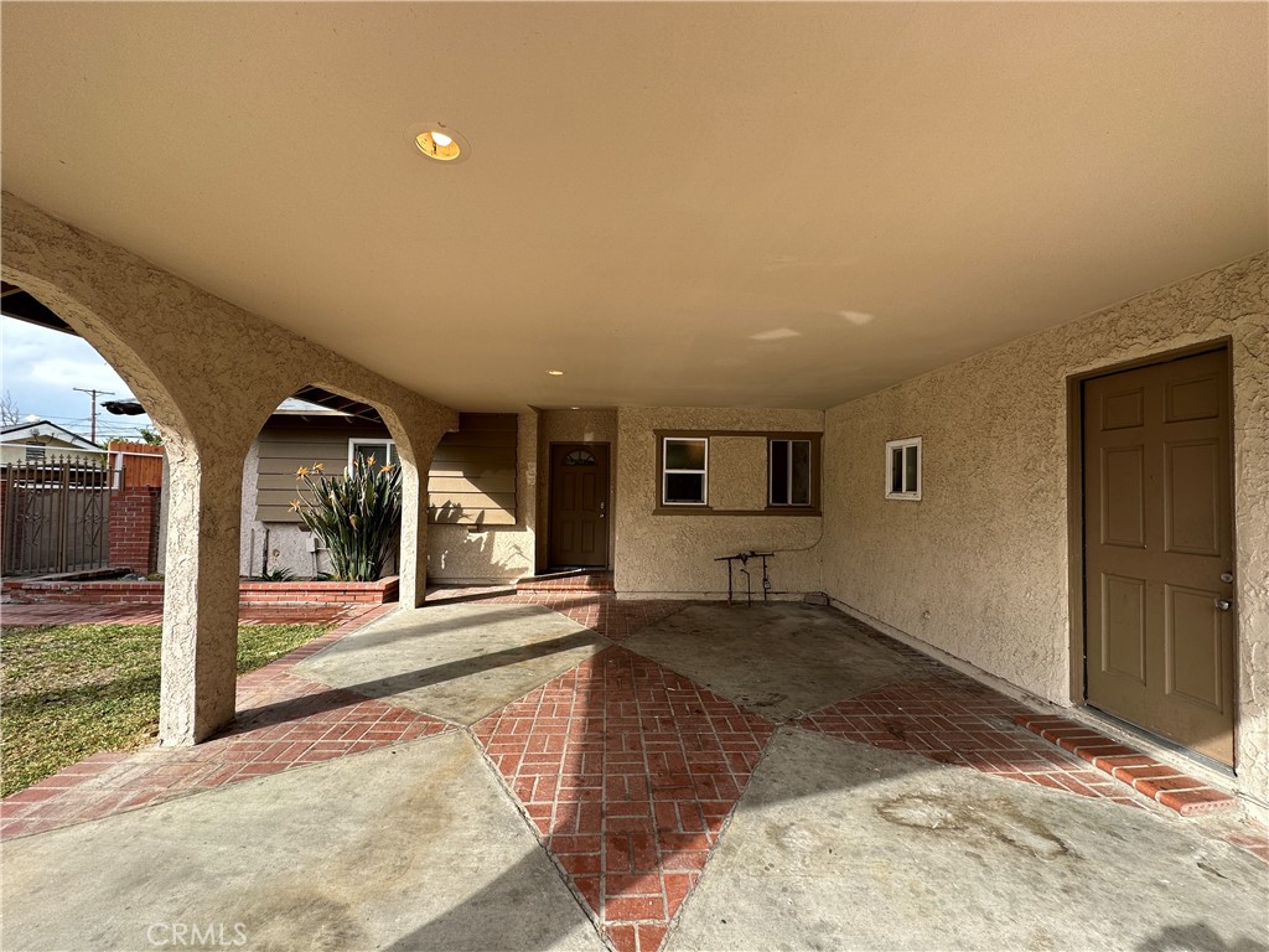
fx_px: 513
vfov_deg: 85.7
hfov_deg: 102.1
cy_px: 476
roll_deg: -0.8
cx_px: 634
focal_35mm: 14
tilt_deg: +1.6
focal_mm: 2.22
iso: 40
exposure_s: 1/458
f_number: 2.2
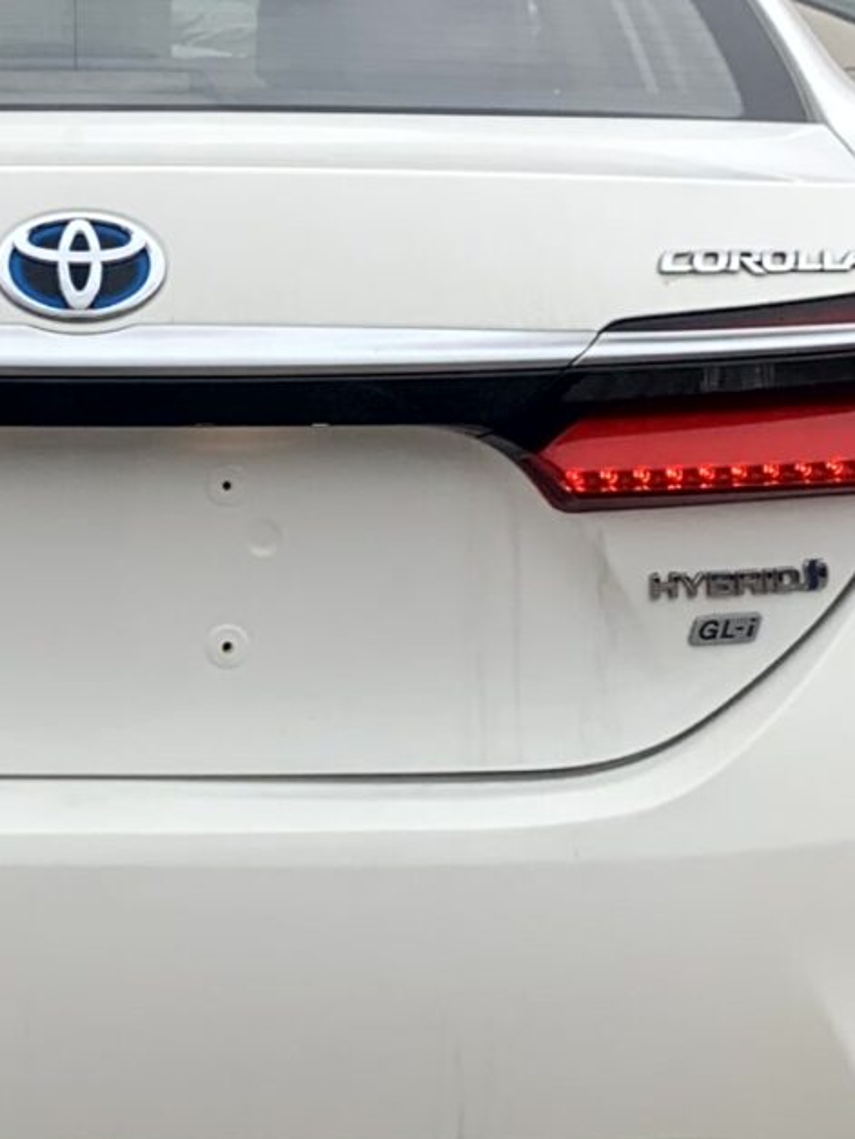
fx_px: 3491
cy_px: 348
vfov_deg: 18.5
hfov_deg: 13.8
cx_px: 44
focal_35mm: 106
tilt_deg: -3.7
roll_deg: -0.5
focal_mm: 4.25
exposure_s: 1/2755
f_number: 1.8
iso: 25
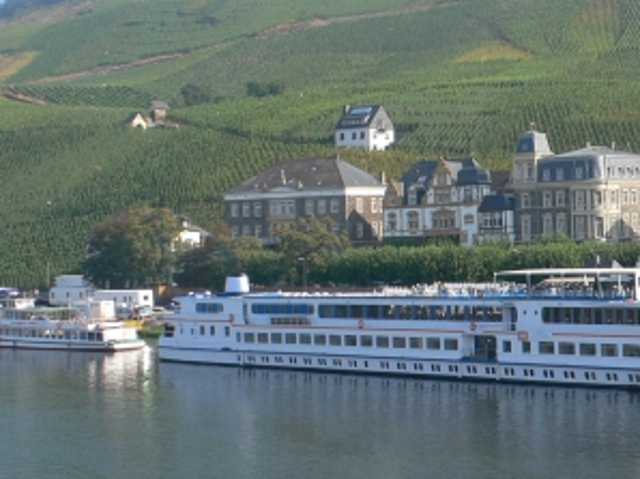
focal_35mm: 80
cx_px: 692
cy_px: 149
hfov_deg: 23.1
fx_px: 1478
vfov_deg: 18.3
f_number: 4
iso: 80
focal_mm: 6.3
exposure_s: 1/320
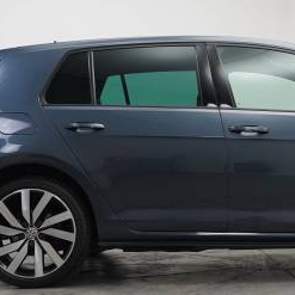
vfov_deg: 19.7
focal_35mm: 88
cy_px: 135
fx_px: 848
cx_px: 263
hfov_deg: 19.4
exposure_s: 1/160
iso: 1600
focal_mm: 40
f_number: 4
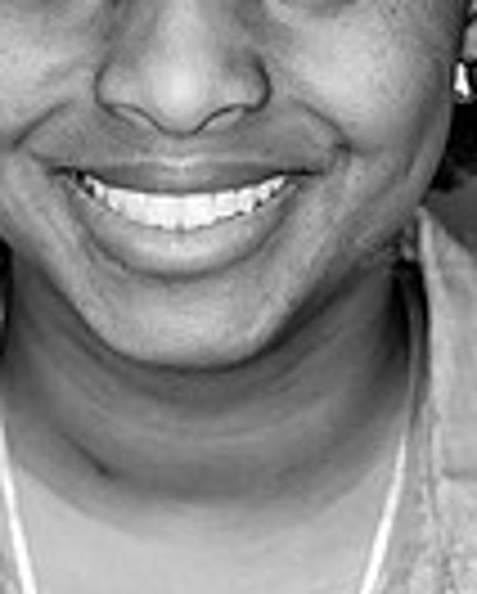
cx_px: 184
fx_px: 4771
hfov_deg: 5.7
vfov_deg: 7.1
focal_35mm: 271
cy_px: 180
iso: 2000
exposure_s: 1/250
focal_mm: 85
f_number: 3.5
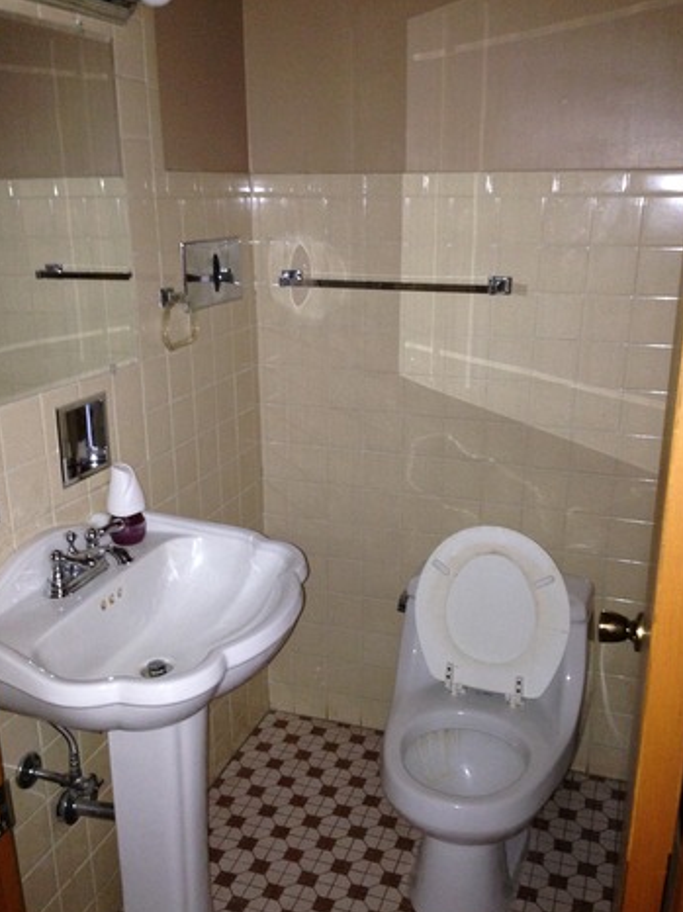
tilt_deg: -19.1
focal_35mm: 34
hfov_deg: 41.8
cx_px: 341
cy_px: 466
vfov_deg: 54.0
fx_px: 895
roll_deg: +0.2
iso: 250
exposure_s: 1/16
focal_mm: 4.12
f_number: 2.4
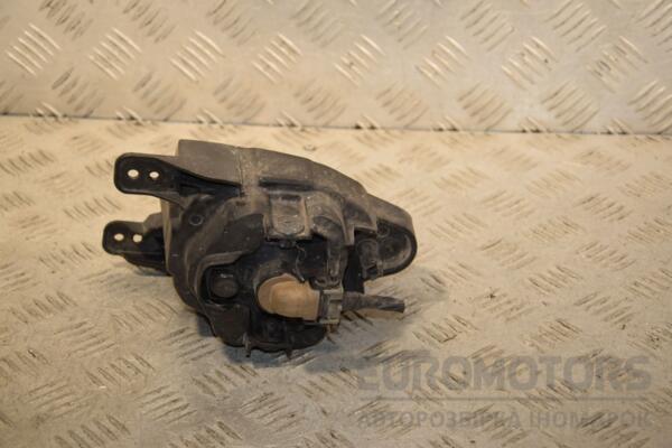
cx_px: 336
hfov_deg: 21.9
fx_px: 1736
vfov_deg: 14.7
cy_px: 224
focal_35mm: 93
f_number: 6.3
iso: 800
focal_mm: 62
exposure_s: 1/200
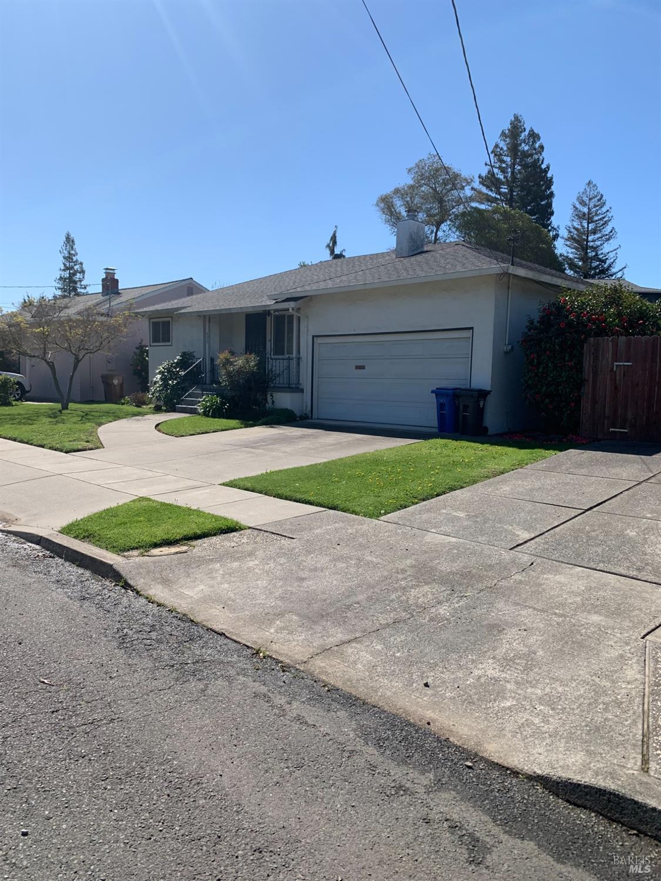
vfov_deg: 67.3
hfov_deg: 53.1
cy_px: 440
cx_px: 330
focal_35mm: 26
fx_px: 662
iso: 25
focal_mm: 4.25
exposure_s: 1/2681
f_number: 1.8
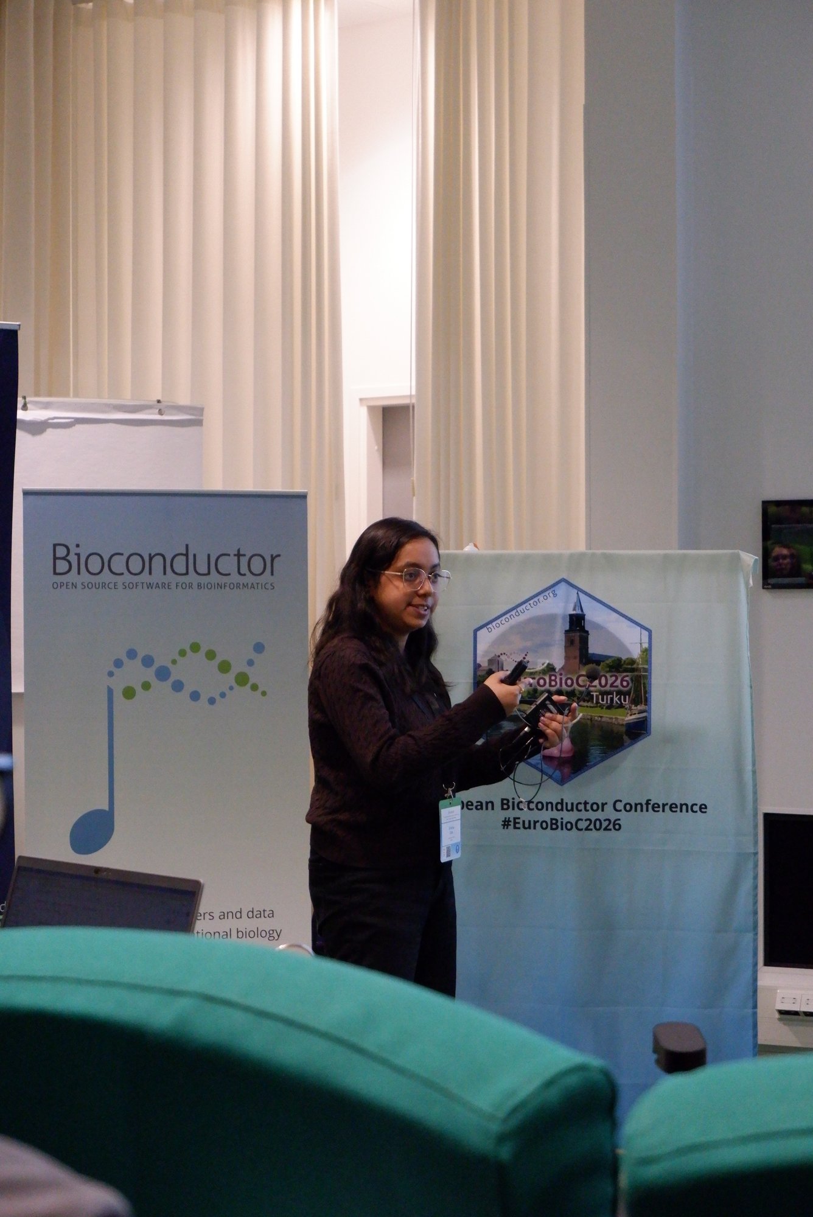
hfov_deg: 20.6
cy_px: 608
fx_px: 2232
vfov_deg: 30.5
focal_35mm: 66
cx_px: 406
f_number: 5.6
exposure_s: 1/180
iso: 6400
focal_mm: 44.5
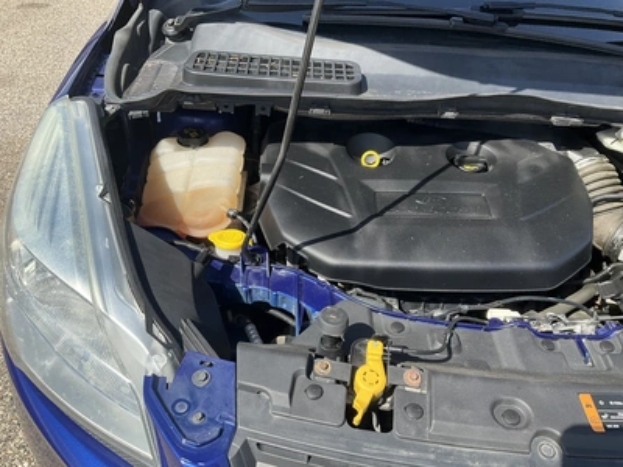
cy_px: 234
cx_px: 312
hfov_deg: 61.7
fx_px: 522
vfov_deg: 48.2
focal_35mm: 29
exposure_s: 1/627
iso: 25
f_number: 1.8
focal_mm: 3
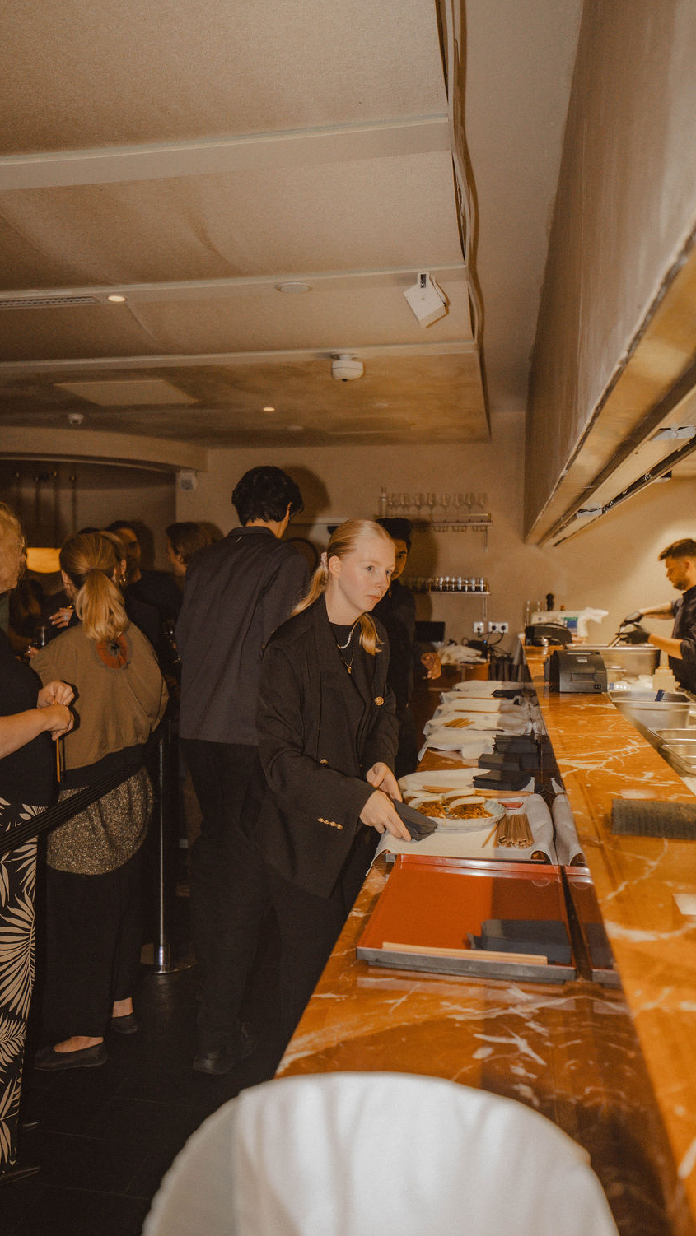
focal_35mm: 30
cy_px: 625
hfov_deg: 38.8
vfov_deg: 64.3
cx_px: 293
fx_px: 984
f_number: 2.8
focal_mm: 28
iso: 1250
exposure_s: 1/125
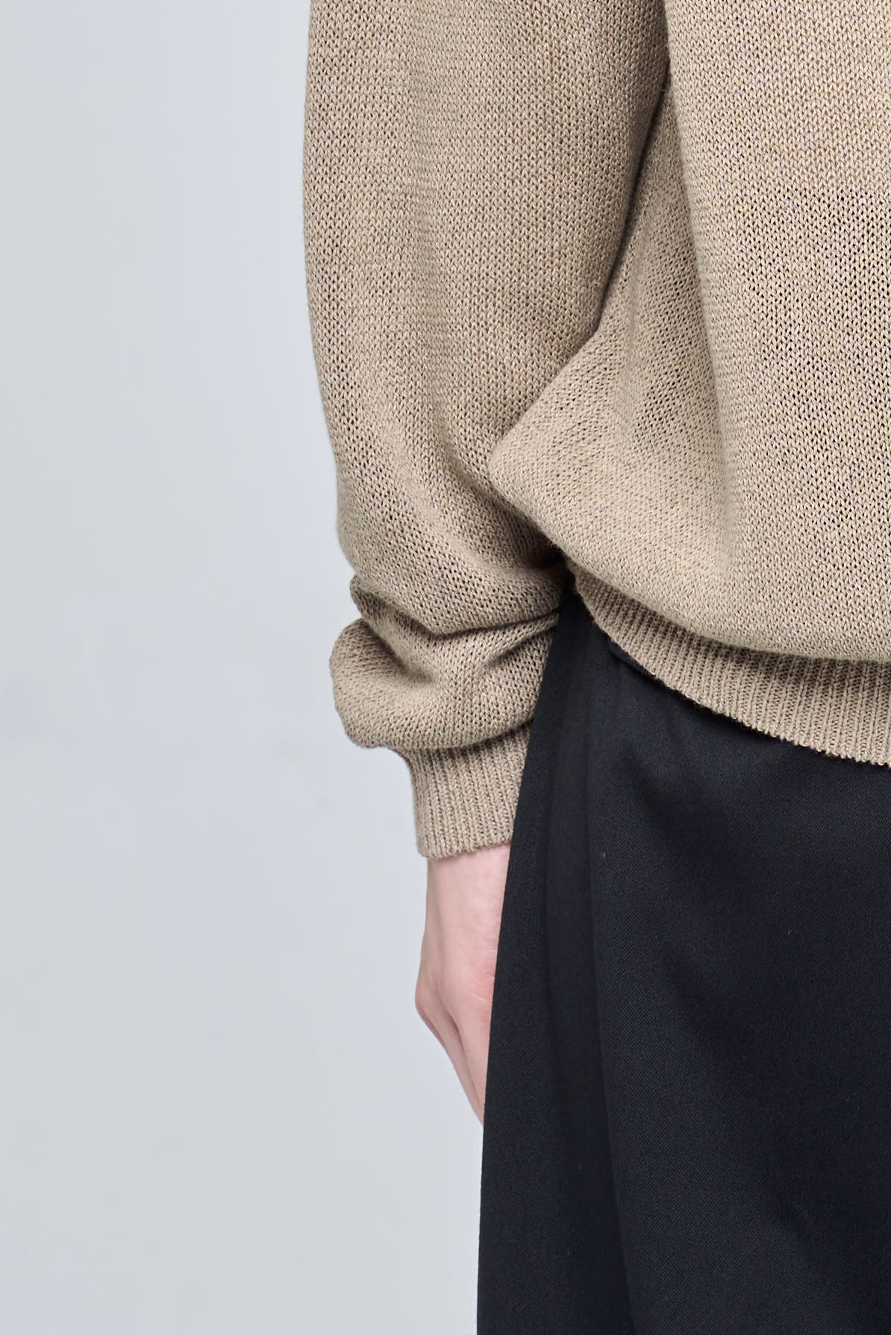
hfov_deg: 5.2
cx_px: 1204
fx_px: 9759
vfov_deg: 7.7
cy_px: -490
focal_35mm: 263
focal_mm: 85
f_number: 8
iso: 200
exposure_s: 1/125
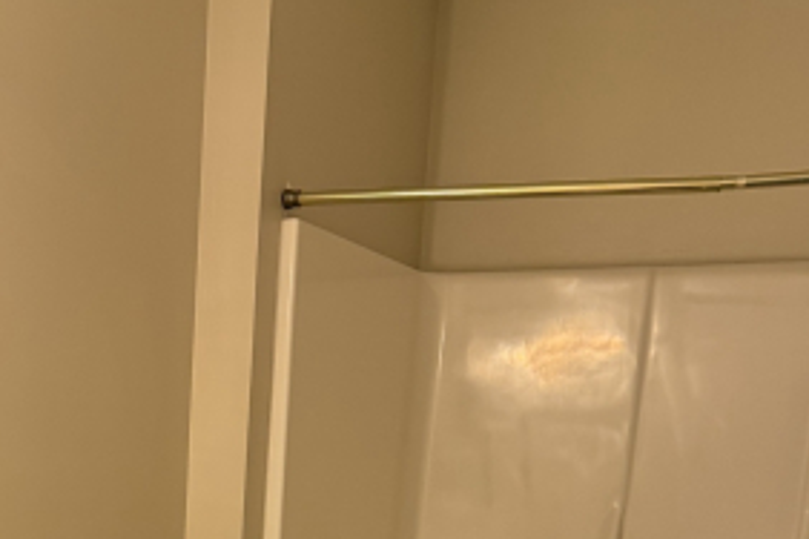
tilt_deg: -12.2
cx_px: 143
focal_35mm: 59
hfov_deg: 32.8
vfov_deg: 19.9
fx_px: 1326
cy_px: 804
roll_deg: -1.1
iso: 250
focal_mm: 6.76
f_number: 1.78
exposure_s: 1/60
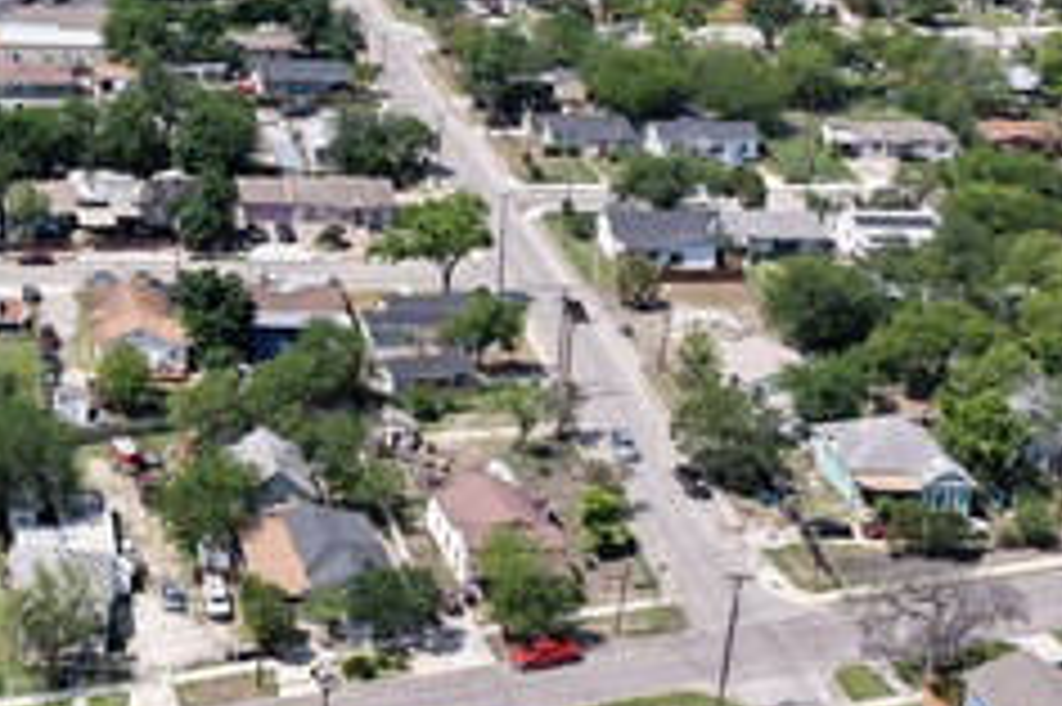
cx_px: -122
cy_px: 146
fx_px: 2240
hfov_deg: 24.7
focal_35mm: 76
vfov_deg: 17.8
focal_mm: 14.45
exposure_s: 1/1600
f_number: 2.8
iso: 160
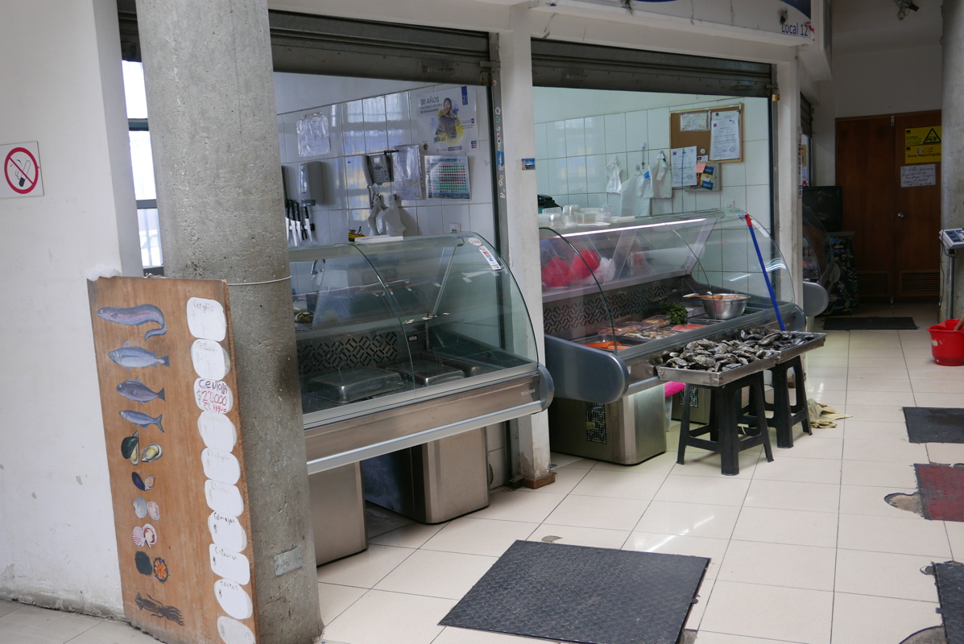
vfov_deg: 38.9
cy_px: 322
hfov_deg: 55.8
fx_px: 911
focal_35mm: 34
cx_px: 482
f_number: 2.5
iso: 200
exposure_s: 1/125
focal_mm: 15.4
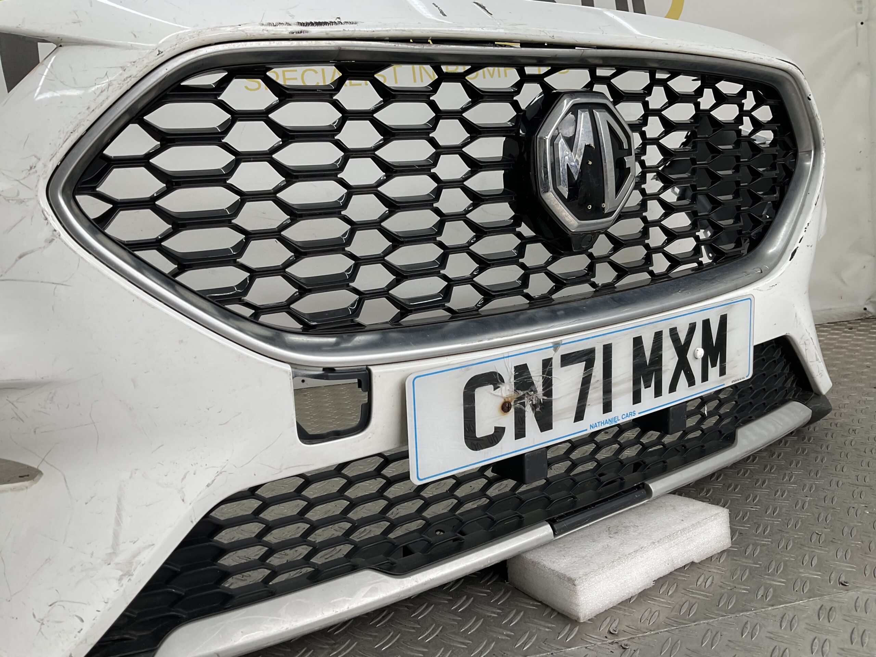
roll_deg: +3.5
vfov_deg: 48.2
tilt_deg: -10.9
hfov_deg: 61.7
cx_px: 438
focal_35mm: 29
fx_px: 734
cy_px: 328
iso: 16
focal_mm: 3
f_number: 1.8
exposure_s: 1/194
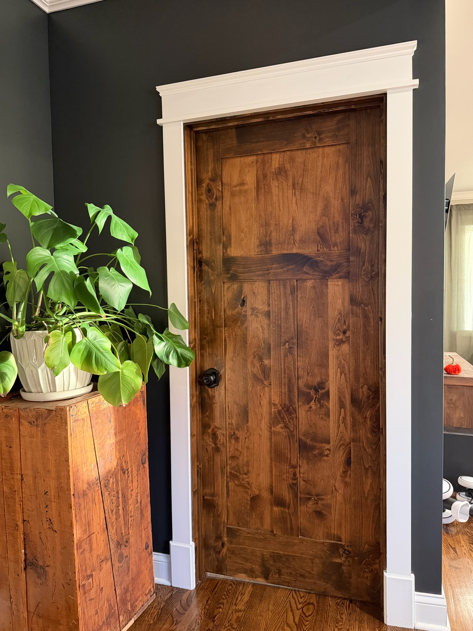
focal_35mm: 25
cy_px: 320
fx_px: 455
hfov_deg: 54.9
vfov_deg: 69.4
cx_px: 231
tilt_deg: -3.8
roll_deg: +0.7
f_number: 1.78
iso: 800
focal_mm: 6.76
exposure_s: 1/60
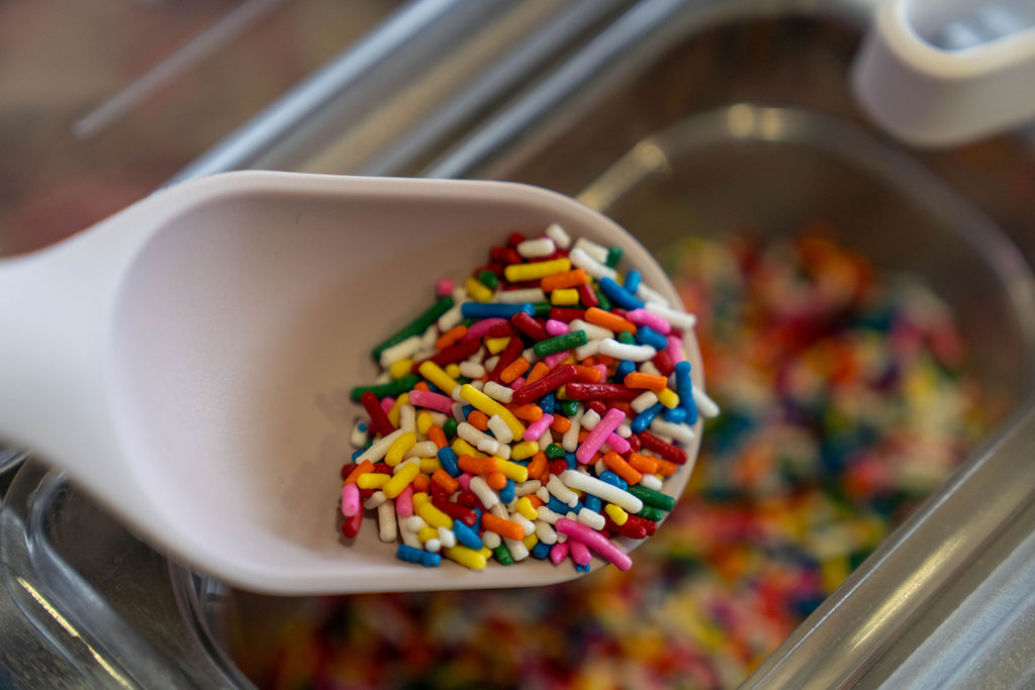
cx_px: 518
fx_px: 2013
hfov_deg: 28.8
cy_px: 345
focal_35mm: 70
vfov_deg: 19.5
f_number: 2.8
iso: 500
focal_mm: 70
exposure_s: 1/400
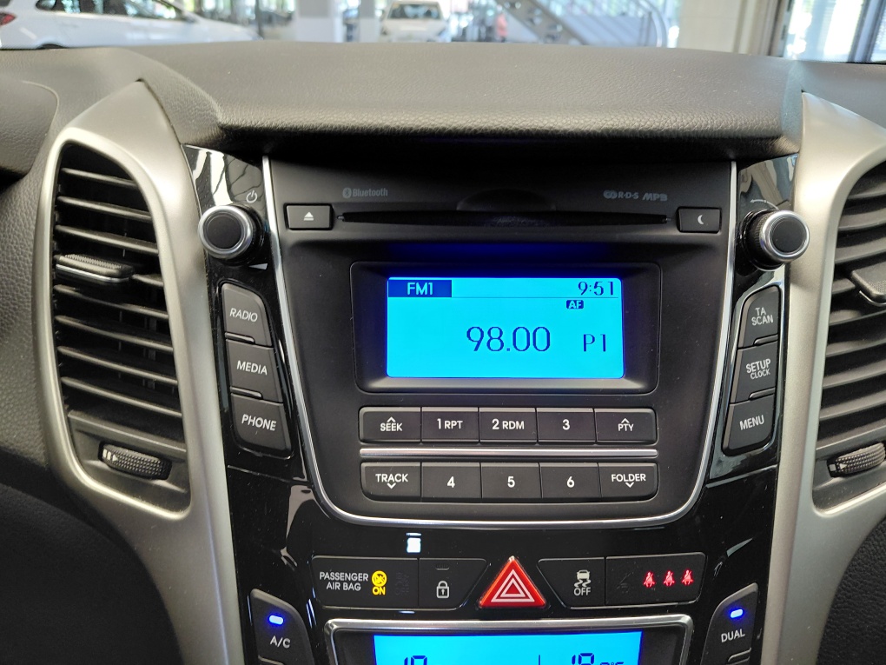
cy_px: 332
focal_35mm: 25
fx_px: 640
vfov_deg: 54.9
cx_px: 443
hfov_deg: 69.4
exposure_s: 1/50.1
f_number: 1.8
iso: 250
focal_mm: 4.69
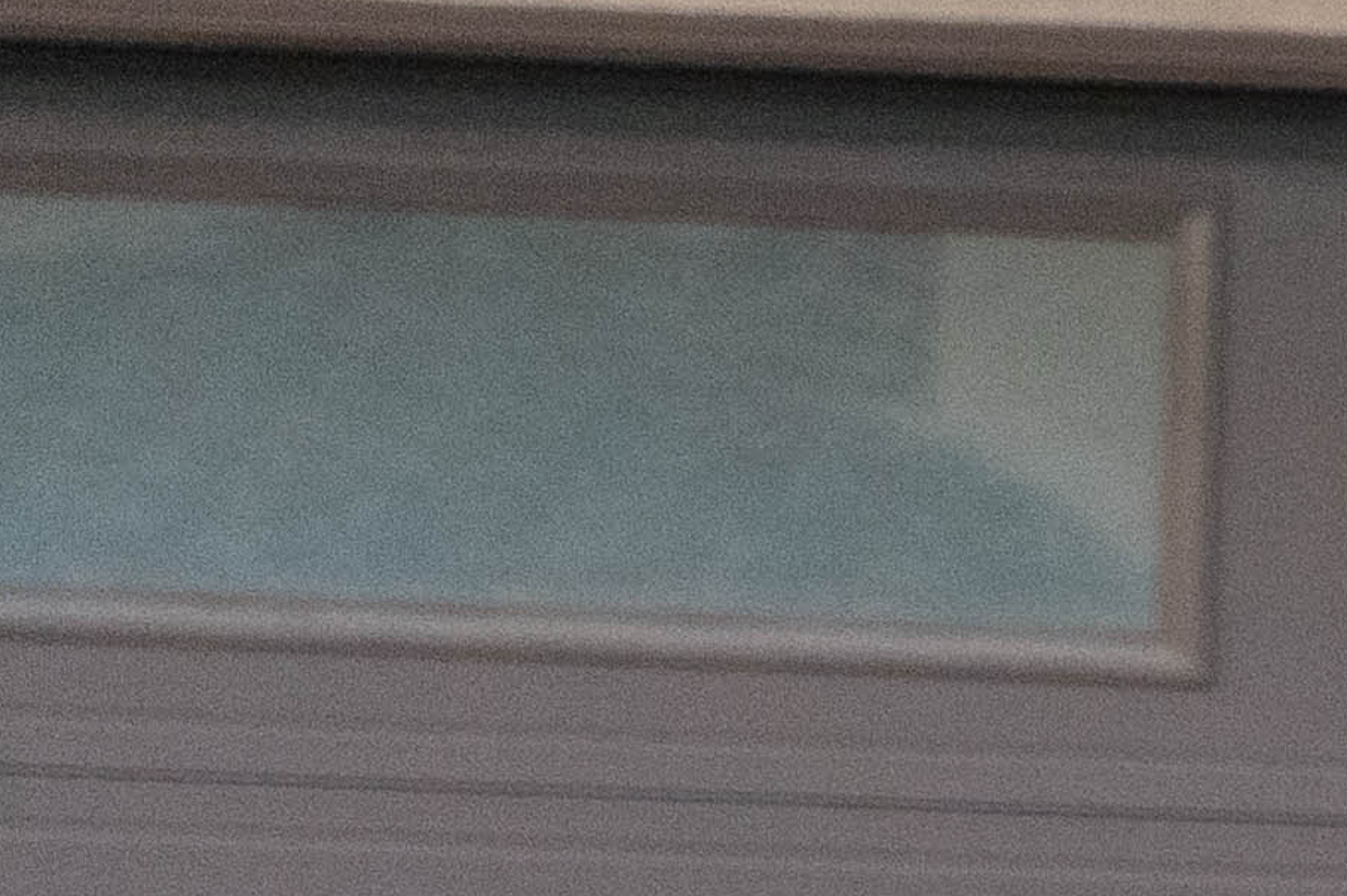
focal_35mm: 534
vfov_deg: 2.5
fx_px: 19972
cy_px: 2373
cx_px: 4935
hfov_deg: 3.7
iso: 1600
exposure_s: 1/160
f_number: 5.6
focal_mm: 70
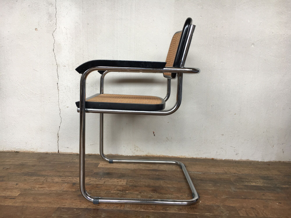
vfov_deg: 48.2
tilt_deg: -9.1
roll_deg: -1.5
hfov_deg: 61.7
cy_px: 109
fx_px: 244
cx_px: 146
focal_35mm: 29
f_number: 2.2
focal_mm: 4.15
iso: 32
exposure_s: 1/50
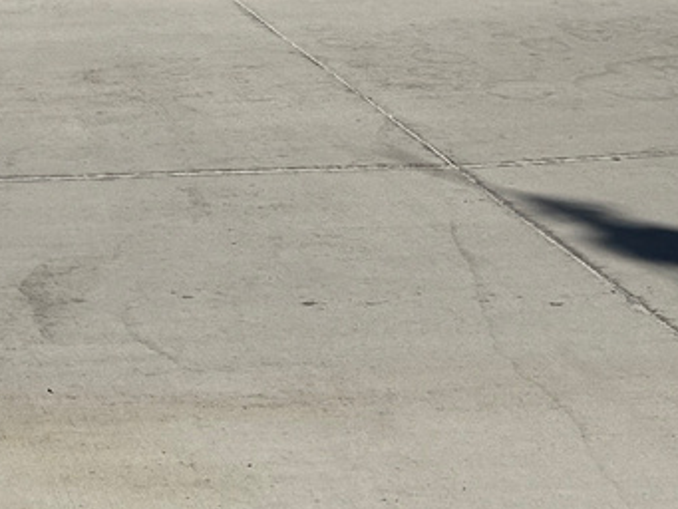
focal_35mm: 144
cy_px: -575
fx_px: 2821
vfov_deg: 9.5
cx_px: -141
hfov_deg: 13.3
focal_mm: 6.76
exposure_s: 1/8130
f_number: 1.78
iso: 80
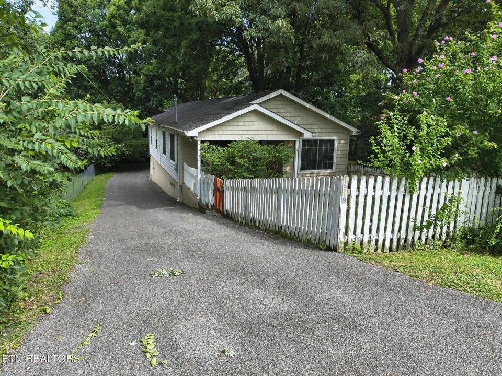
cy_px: 188
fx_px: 363
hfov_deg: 69.4
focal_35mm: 25
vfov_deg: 54.9
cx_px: 251
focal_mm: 4.68
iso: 100
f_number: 1.7
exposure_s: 1/462
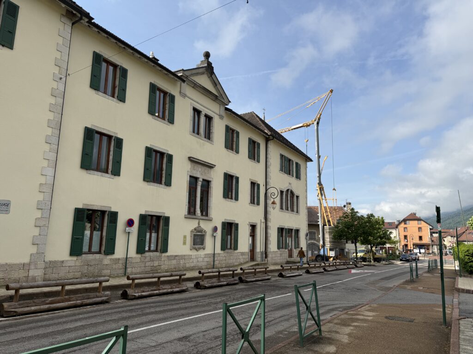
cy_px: 177
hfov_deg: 71.6
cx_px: 236
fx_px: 328
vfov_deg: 56.8
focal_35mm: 24
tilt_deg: +10.0
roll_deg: -1.2
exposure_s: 1/4405
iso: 80
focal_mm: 6.76
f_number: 1.78
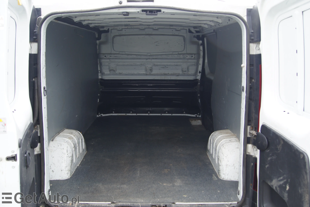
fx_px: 310
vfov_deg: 36.8
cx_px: 155
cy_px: 104
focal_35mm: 36
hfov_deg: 53.2
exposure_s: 1/40
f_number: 5.6
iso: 100
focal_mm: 24
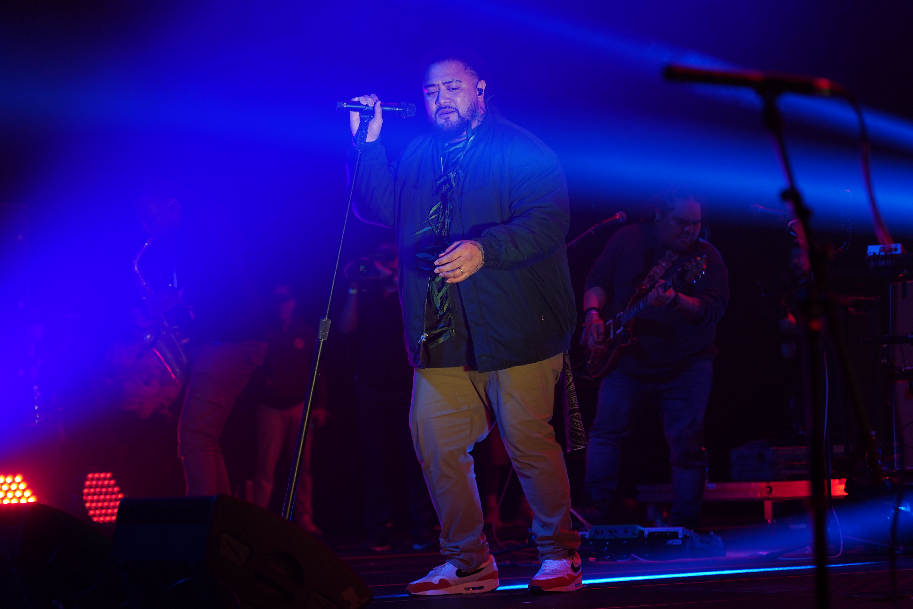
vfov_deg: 13.0
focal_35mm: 105
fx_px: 2663
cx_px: 456
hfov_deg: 19.5
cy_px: 304
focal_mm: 105
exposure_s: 1/125
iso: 500
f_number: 4
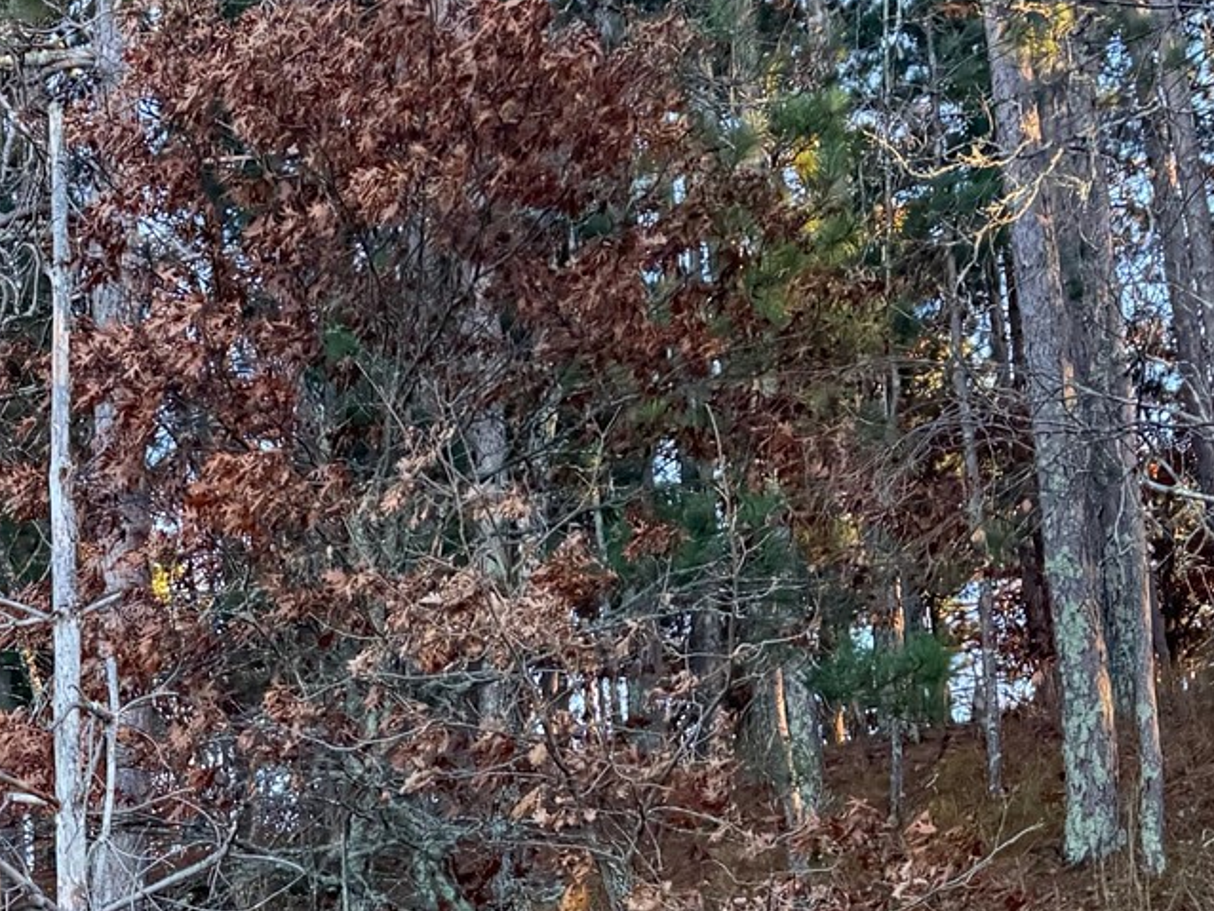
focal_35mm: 77
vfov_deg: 17.8
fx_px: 2701
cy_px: 1219
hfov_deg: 24.0
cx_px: -61
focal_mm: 6.76
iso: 80
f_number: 1.78
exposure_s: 1/121
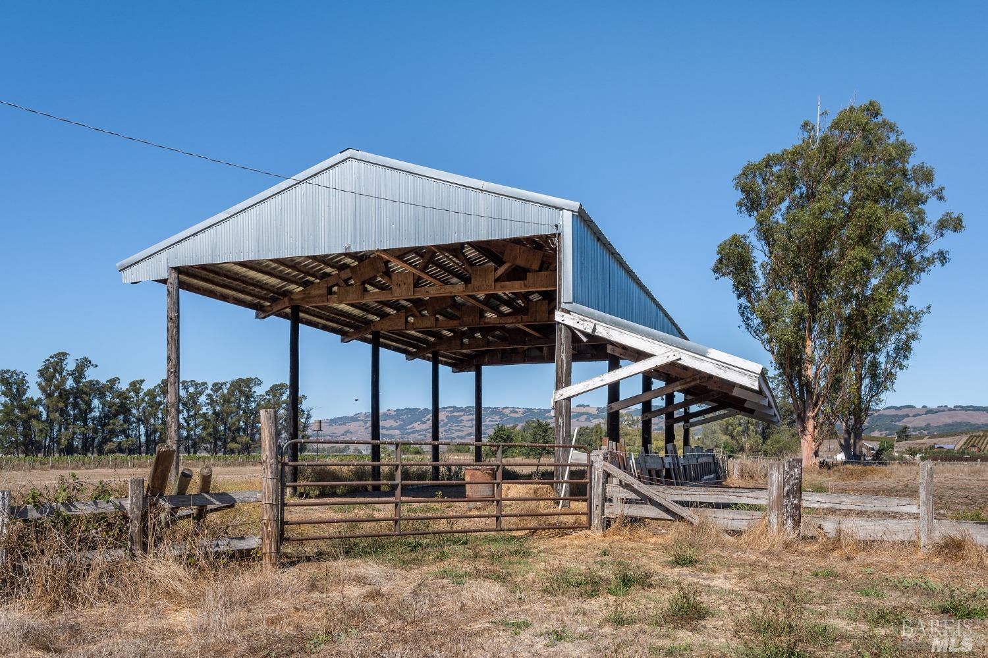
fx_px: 823
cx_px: 494
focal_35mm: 30
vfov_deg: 43.6
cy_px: 329
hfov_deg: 61.9
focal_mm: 30
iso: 100
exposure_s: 1/400
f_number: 8
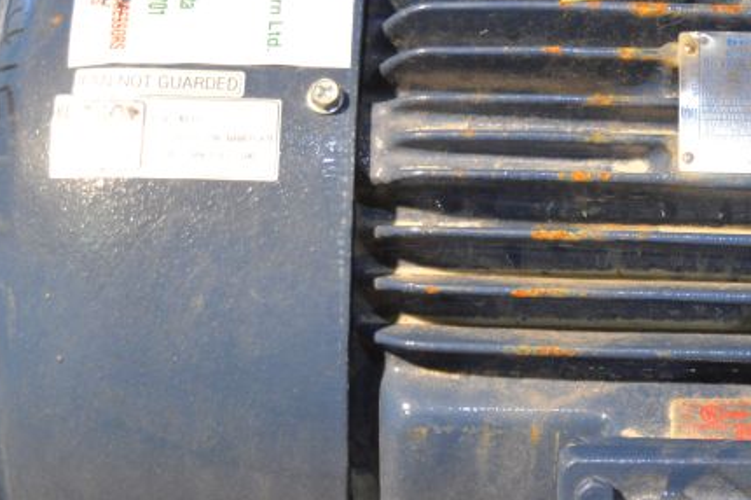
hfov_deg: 18.5
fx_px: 2255
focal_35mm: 108
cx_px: 706
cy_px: 302
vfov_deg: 12.6
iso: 450
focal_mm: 31
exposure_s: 1/15
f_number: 4.2
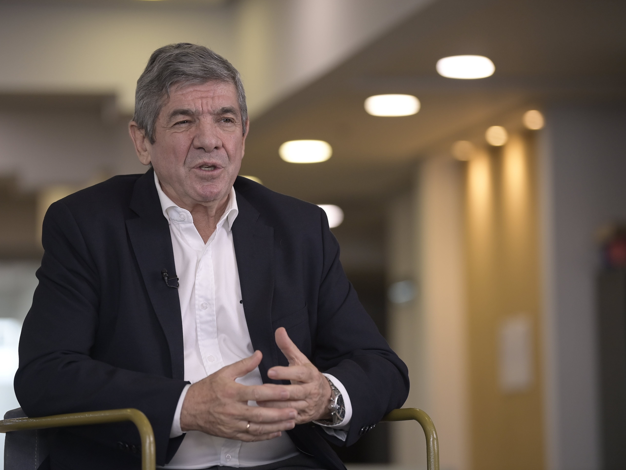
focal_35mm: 147
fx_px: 2658
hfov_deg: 13.4
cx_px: 290
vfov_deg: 10.1
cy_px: 236
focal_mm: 135
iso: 1600
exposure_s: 1/640
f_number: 2.8
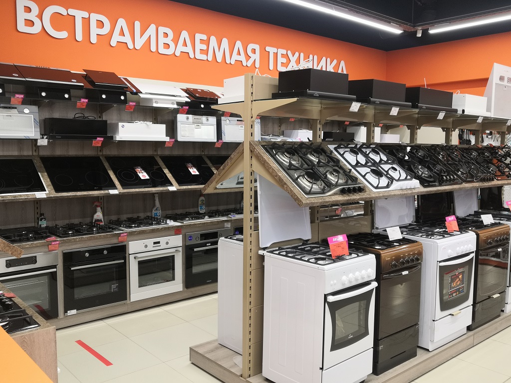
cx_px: 256
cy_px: 192
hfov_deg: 56.8
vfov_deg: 44.2
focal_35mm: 32
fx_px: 472
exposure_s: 1/50
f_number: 1.8
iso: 100
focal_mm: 3.95
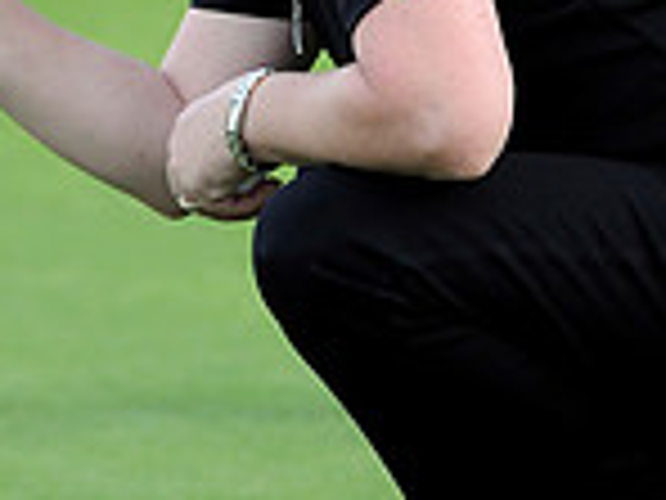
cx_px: 263
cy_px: -378
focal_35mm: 1316
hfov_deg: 1.5
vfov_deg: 1.1
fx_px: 25319
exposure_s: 1/800
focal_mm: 300
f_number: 4
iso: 900
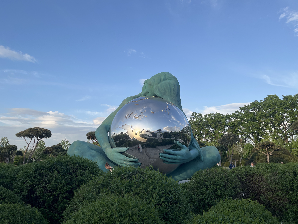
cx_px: 149
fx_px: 224
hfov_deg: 67.3
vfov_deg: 53.1
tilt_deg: +13.0
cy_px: 112
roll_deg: +1.1
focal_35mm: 26
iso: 50
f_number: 1.6
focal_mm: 5.1
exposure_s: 1/1163
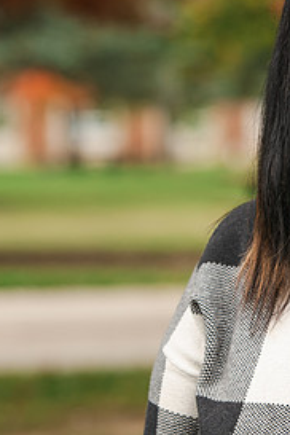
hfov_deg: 4.6
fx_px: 3625
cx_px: 296
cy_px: 129
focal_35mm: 300
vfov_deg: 6.9
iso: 200
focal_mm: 122
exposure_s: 1/200
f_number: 4
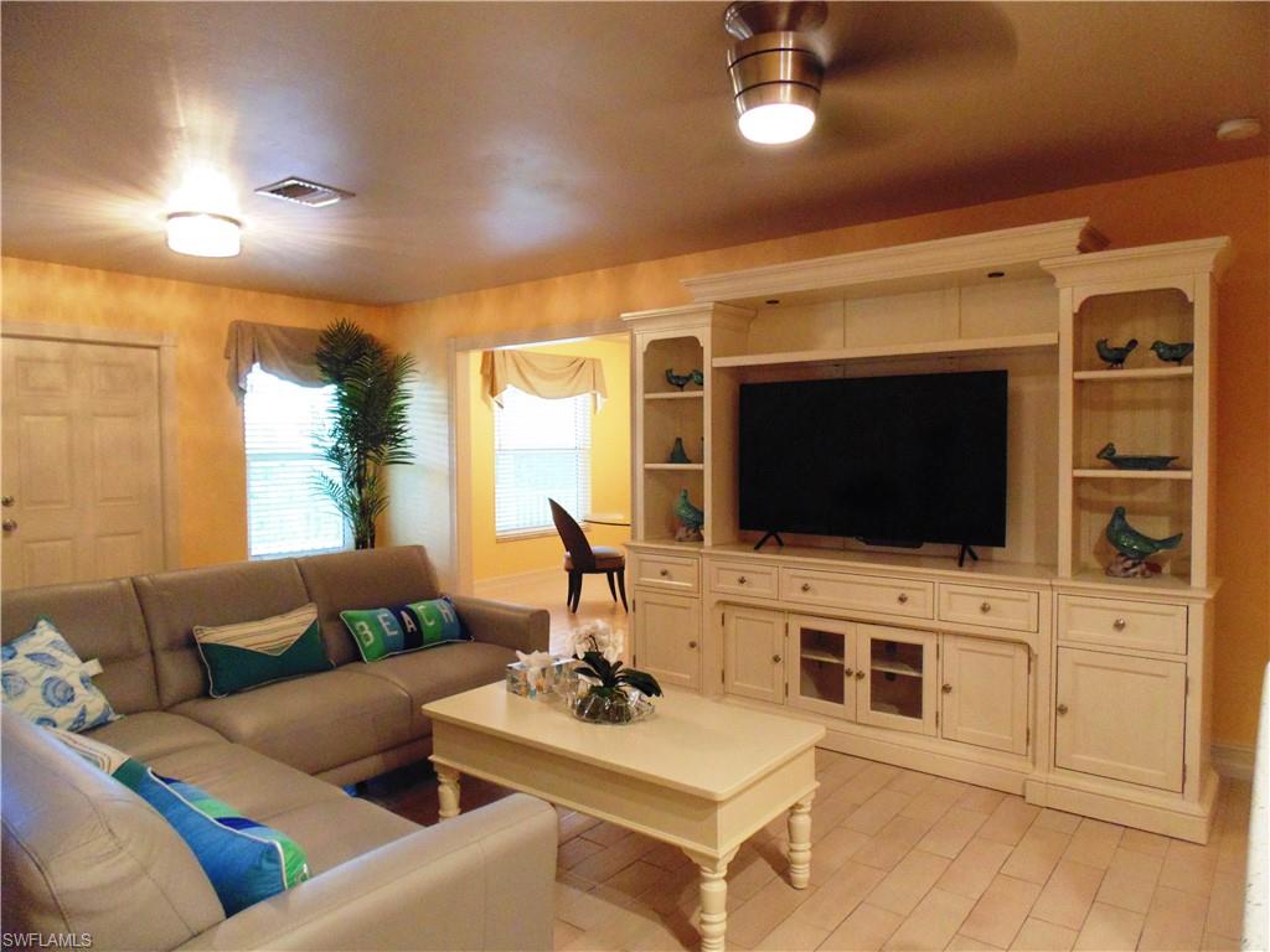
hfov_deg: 76.4
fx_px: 807
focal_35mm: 22
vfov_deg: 61.1
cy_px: 476
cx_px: 635
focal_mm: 4
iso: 400
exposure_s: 1/15
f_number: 3.1
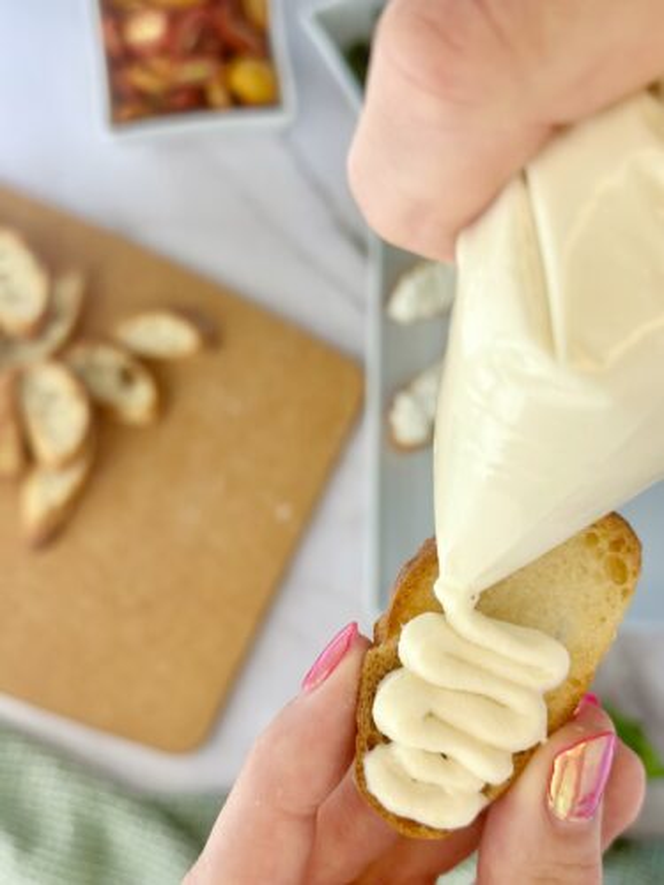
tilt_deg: -76.4
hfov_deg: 30.3
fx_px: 1228
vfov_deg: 39.7
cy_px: 442
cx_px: 332
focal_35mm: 48
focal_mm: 6.86
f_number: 1.78
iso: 80
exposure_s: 1/864
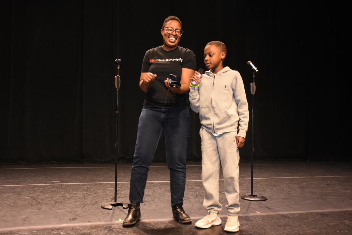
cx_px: 176
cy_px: 118
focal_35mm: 34
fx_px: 337
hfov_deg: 55.1
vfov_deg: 38.4
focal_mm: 23
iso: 1600
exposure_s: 1/60
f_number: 4
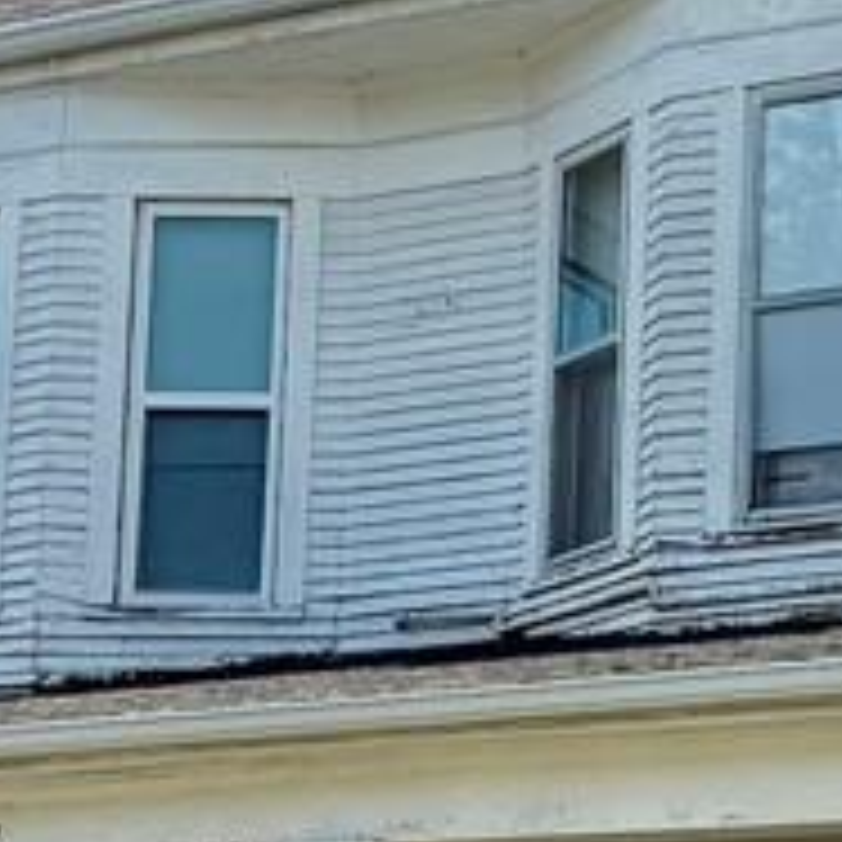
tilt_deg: +9.4
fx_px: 3192
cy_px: 711
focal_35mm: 116
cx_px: 842
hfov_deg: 14.8
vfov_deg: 14.9
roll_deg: -1.7
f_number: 1.78
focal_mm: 6.76
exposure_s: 1/3021
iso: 80
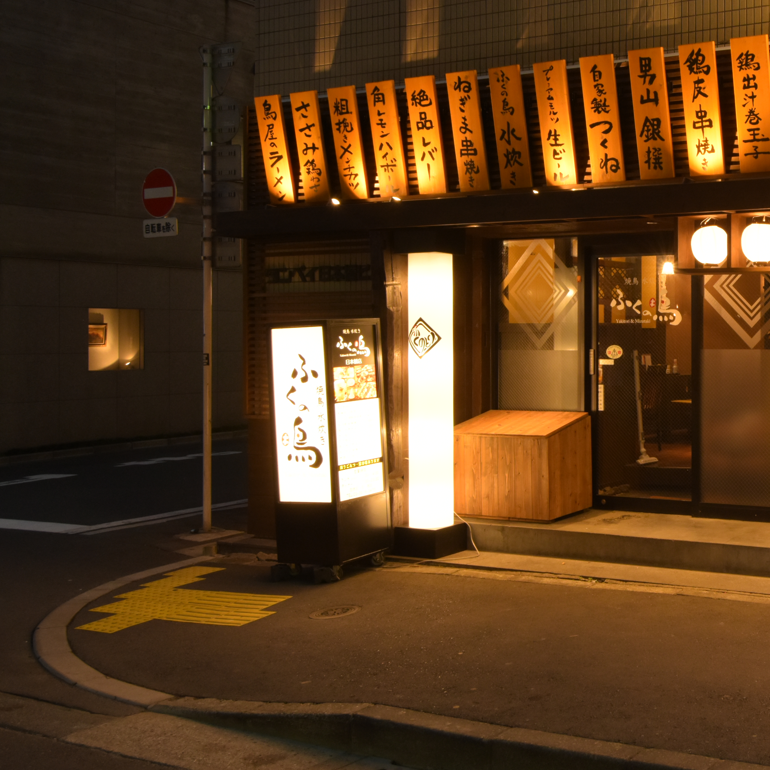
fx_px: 1101
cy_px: 352
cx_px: 692
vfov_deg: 38.5
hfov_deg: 36.2
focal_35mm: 44
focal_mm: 19
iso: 800
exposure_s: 1/6
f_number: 10
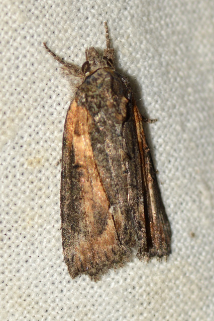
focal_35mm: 150
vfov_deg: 13.7
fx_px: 1339
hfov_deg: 9.1
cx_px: 107
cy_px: 160
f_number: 13
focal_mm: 100
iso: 100
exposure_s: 1/200
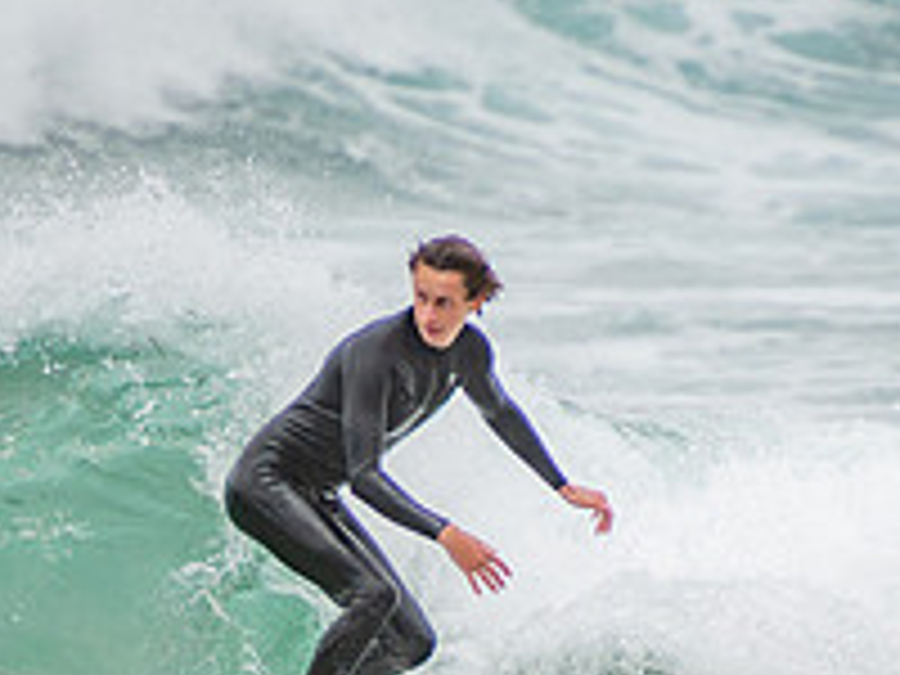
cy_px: 812
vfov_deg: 0.9
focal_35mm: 1633
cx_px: 405
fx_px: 42457
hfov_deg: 1.2
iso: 280
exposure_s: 1/1600
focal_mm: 390
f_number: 5.6
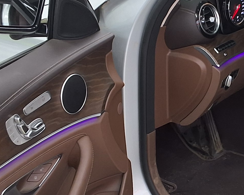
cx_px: 246
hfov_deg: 20.0
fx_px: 672
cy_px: 94
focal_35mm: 93
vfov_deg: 16.5
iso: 50
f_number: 1.9
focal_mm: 2.91
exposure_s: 1/60
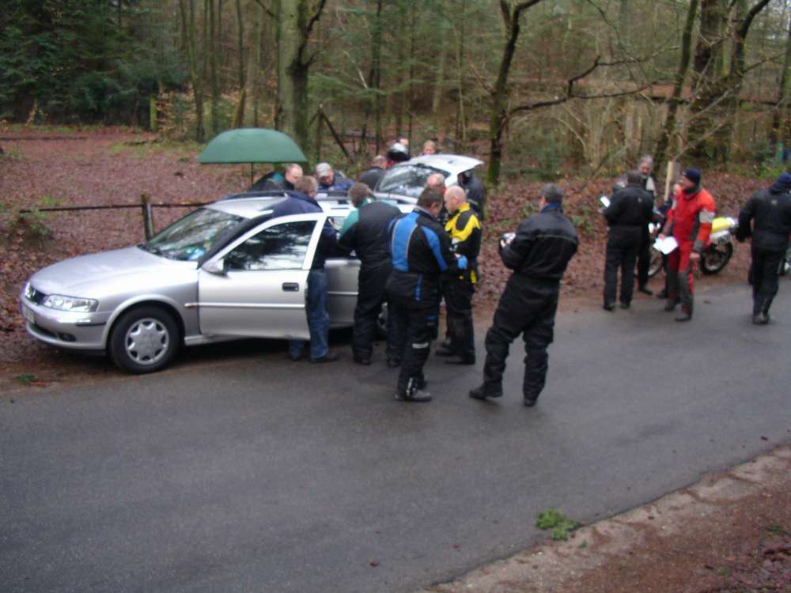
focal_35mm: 37
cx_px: 396
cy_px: 296
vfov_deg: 38.7
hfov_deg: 50.1
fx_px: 845
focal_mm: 5.7
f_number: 2.8
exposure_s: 1/60
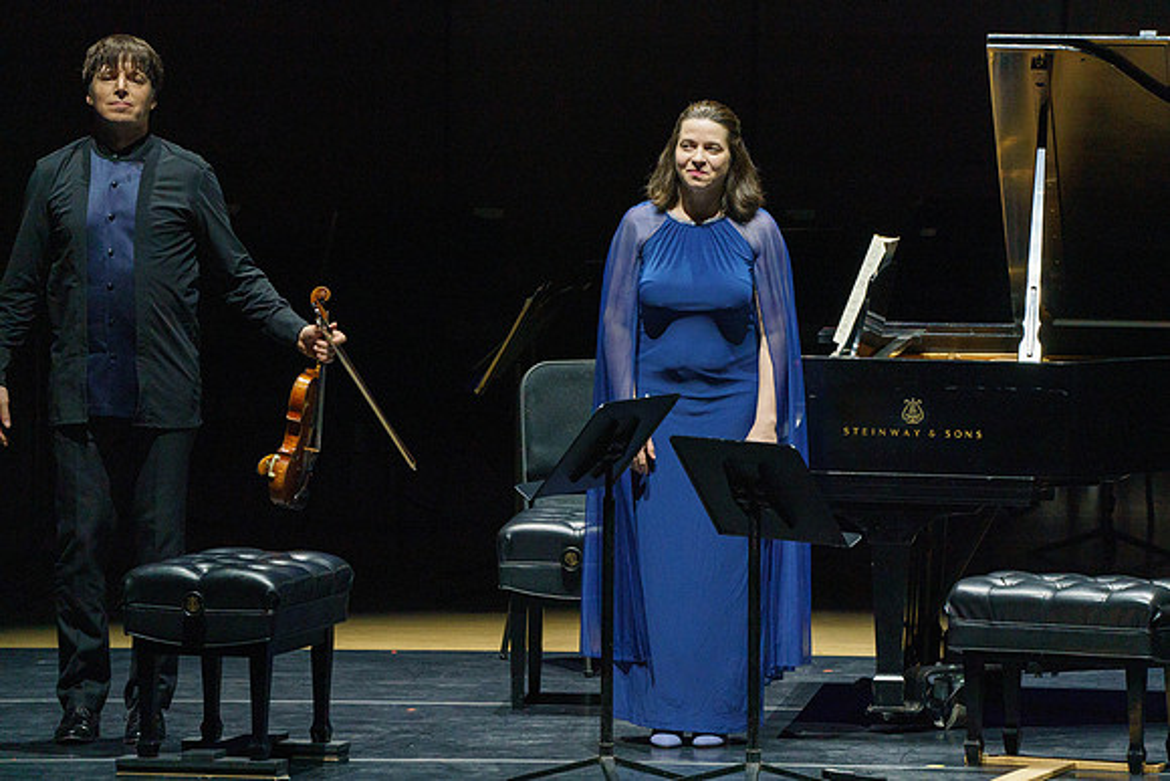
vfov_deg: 4.1
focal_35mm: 338
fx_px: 10991
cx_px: 622
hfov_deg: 6.1
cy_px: 379
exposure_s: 1/320
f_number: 8
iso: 3200
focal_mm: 318
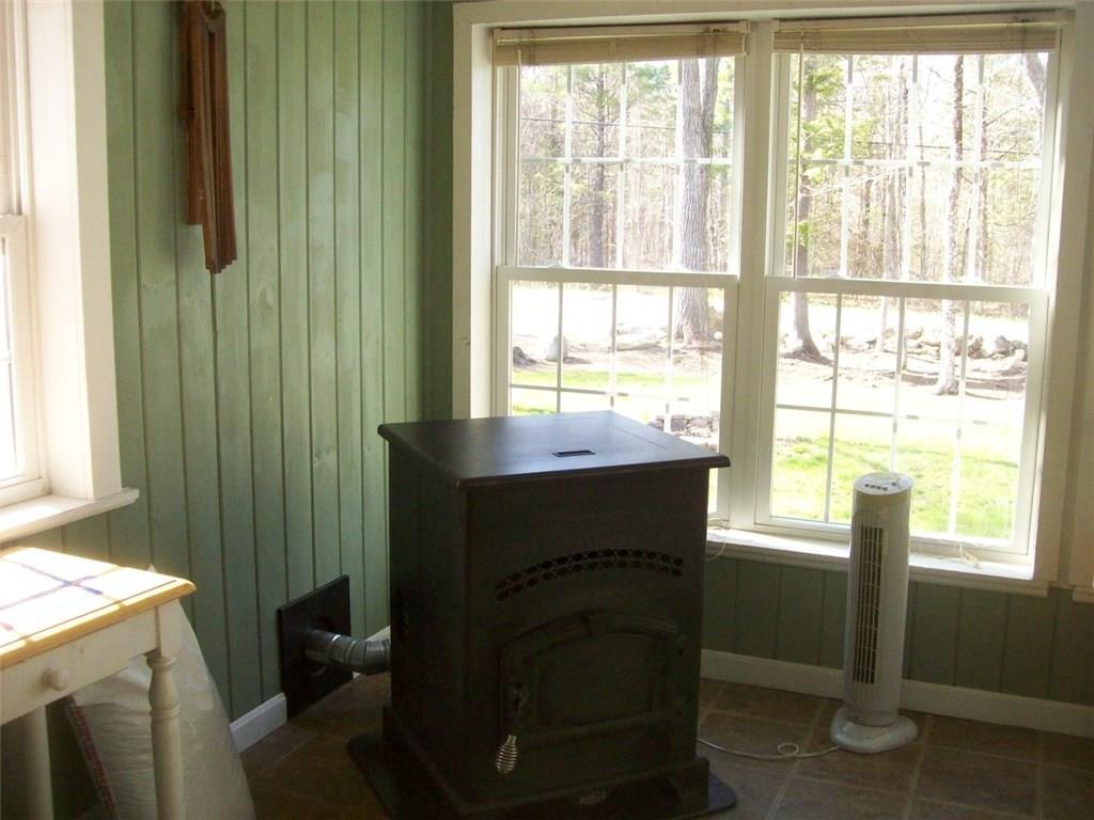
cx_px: 547
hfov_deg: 51.4
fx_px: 1138
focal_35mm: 36
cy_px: 410
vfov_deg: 39.7
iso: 200
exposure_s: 1/155
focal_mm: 6
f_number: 2.7
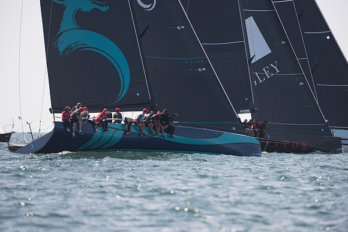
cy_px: 116
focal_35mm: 400
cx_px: 174
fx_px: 3867
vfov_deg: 3.4
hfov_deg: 5.2
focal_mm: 400
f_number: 5
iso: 320
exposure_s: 1/1600
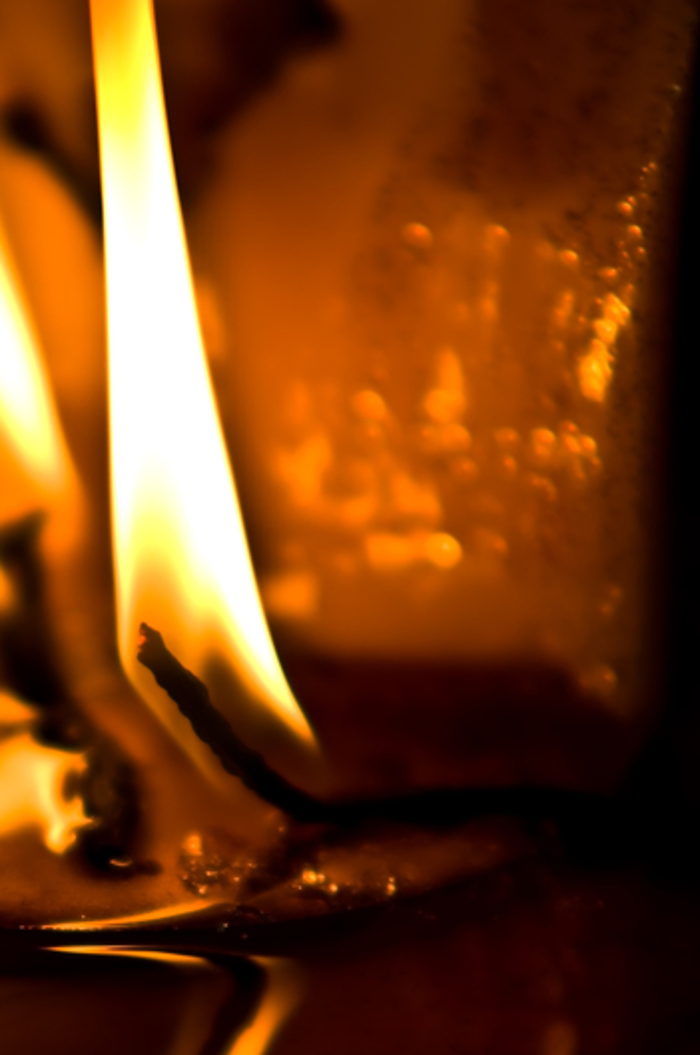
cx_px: 80
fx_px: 17234
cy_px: 763
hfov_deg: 2.3
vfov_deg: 3.5
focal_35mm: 589
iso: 100
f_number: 2.8
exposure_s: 1/180
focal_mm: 200
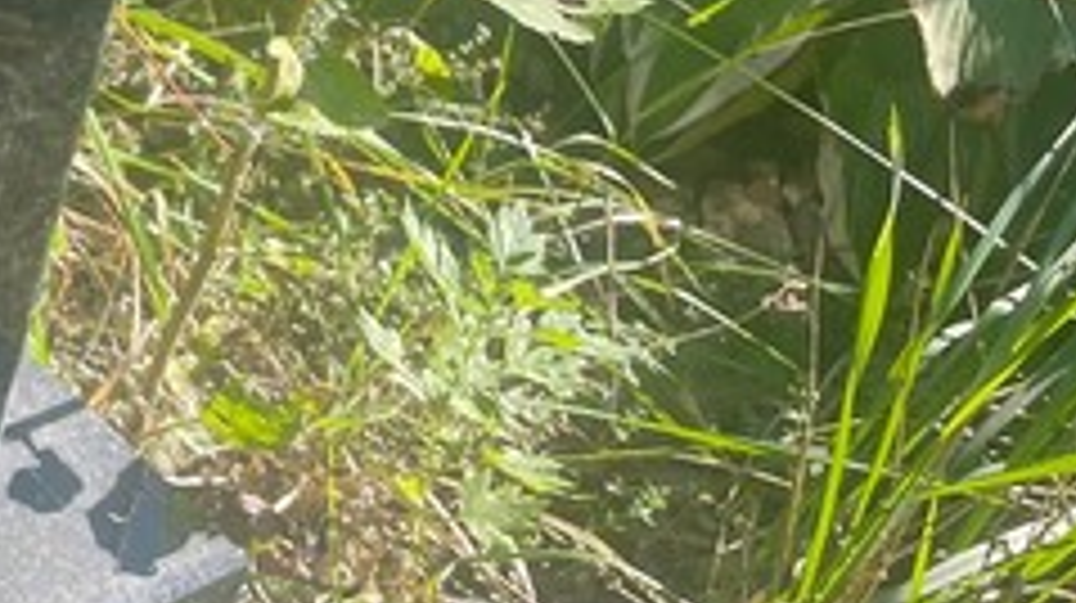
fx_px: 2708
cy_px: -374
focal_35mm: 95
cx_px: -617
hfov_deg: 19.2
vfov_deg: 12.0
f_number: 1.6
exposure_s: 1/572
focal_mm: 4.2
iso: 32
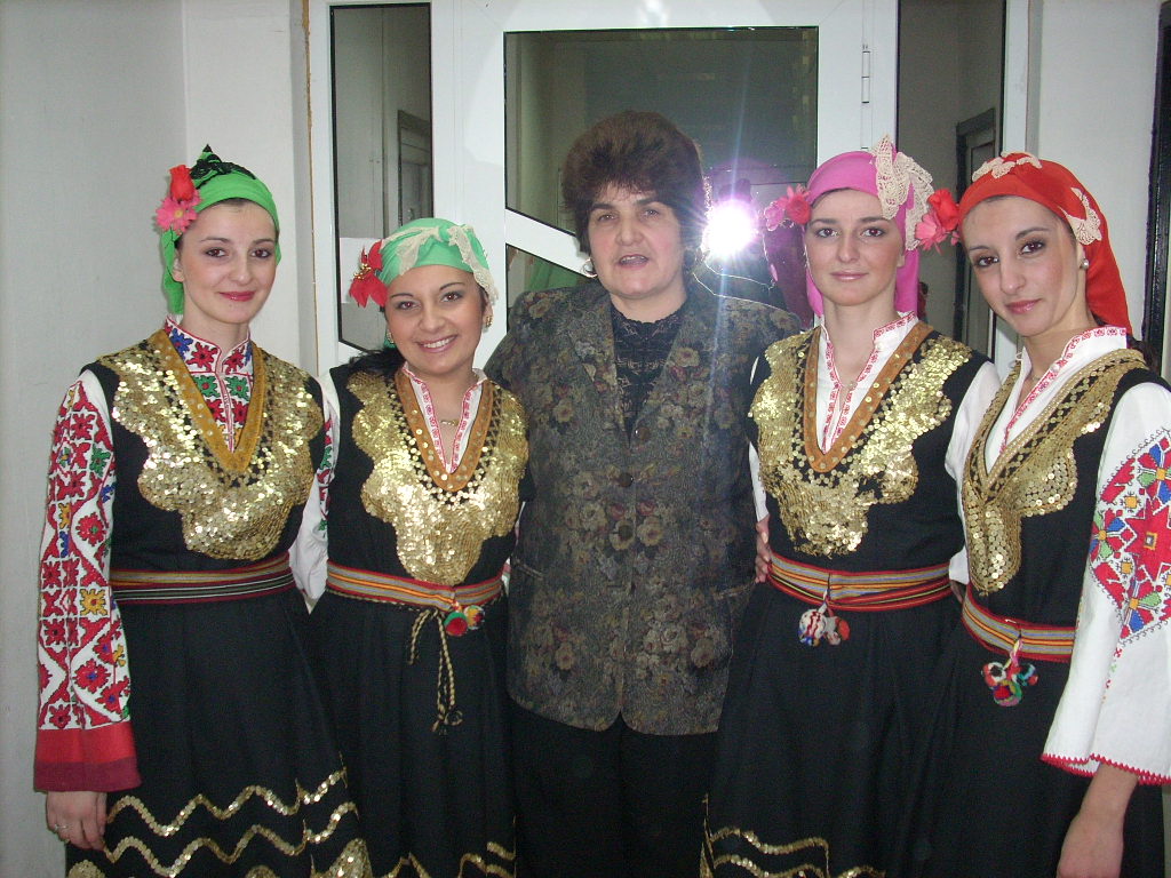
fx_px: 1252
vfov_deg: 38.7
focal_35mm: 37
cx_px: 586
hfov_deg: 50.1
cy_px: 439
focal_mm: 6.2
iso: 200
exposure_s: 1/60
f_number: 2.8
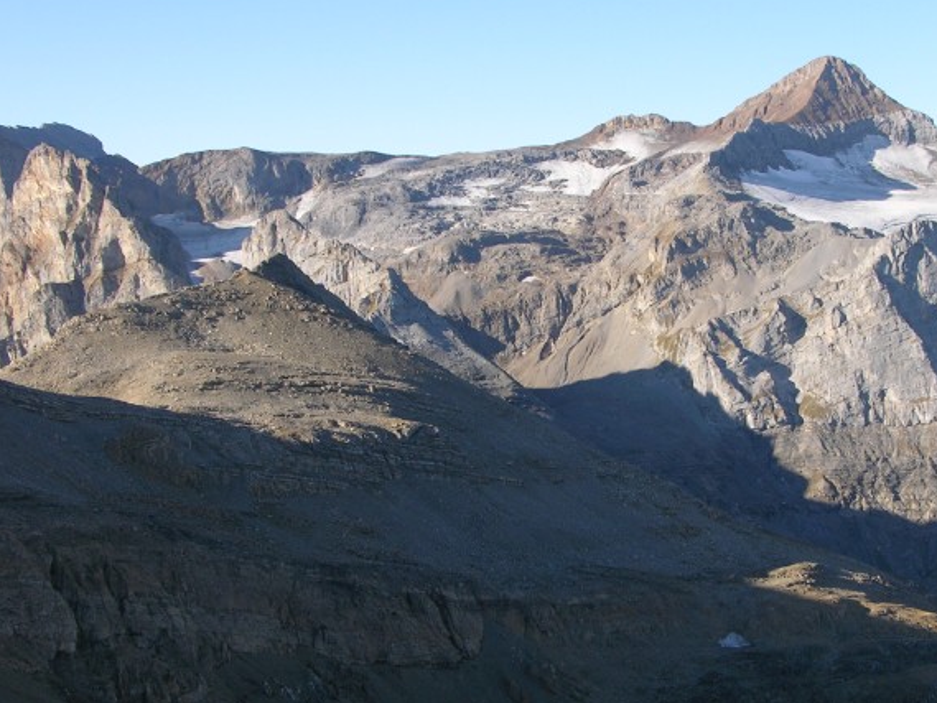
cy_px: 397
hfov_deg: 30.6
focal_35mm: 63
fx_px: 1706
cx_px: 576
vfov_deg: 23.3
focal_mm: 8.9
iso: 50
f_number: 5
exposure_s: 1/170
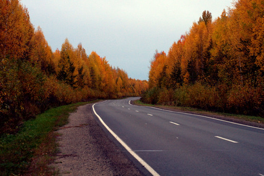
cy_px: 88
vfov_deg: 13.0
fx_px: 770
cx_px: 132
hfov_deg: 19.5
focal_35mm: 105
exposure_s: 1/80
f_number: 8
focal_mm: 70
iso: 640
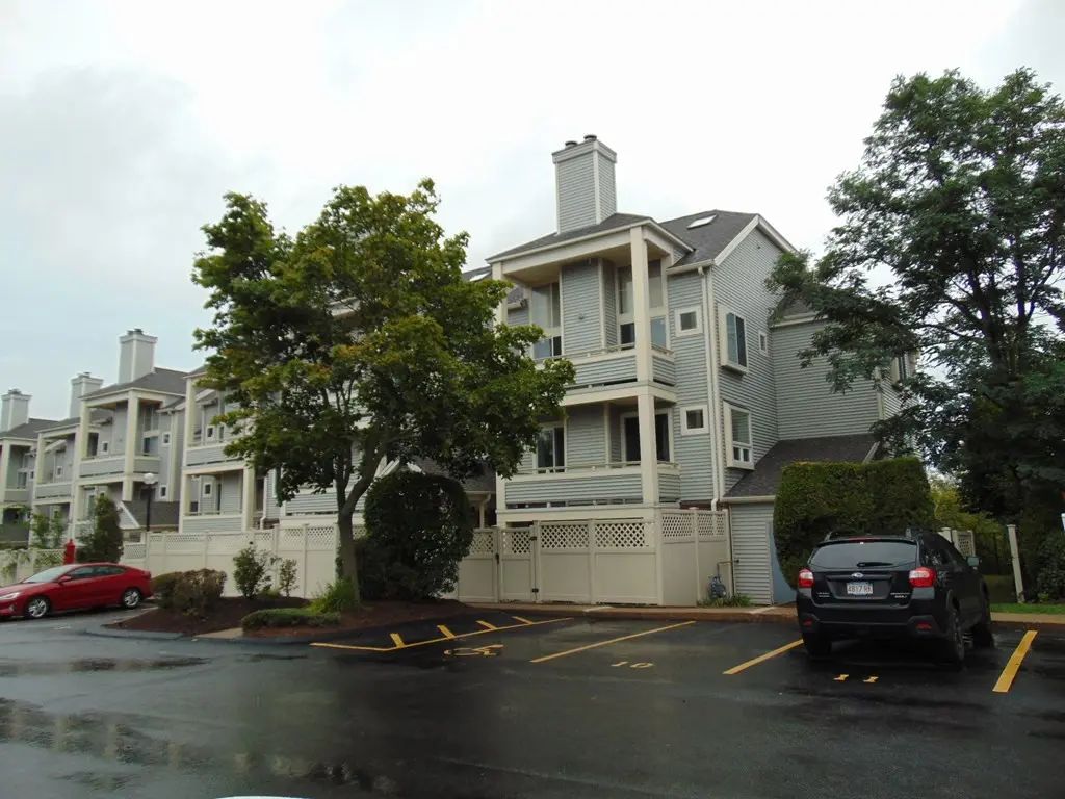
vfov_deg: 54.9
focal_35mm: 25
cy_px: 400
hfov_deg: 69.4
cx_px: 532
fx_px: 769
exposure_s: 1/500
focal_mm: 4.5
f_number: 3
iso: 80
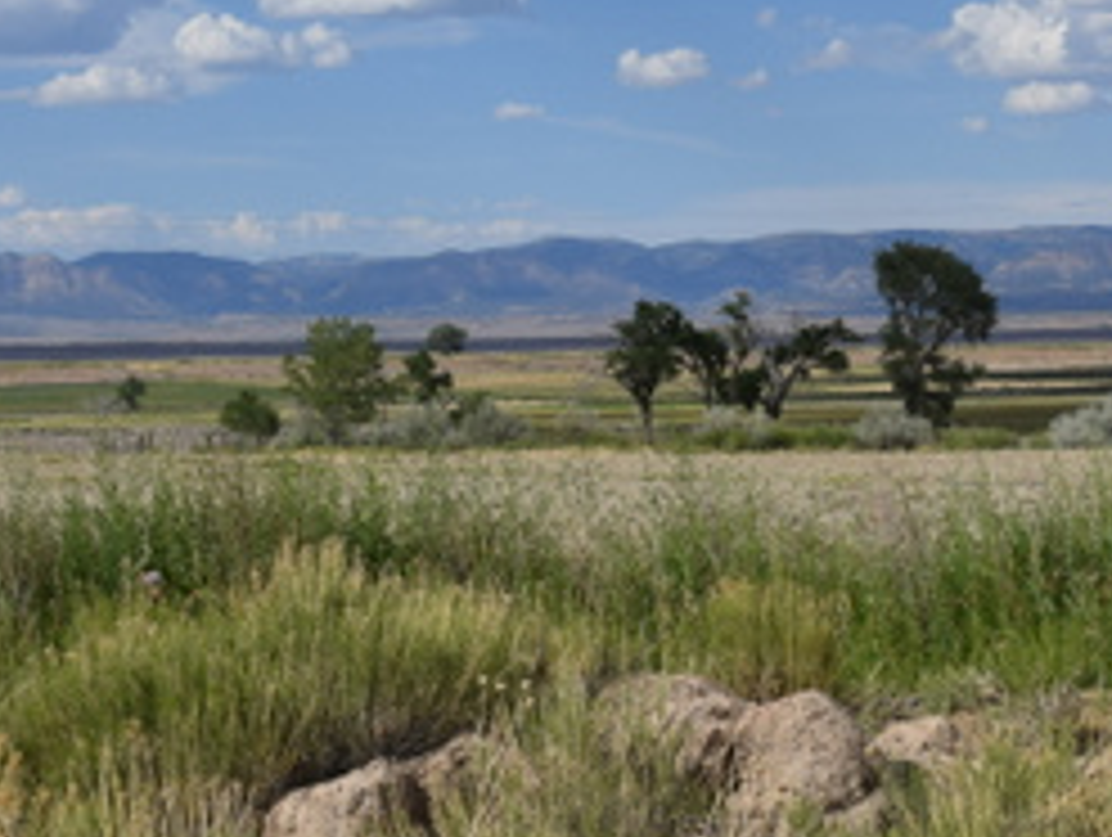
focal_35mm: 112
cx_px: 1071
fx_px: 3603
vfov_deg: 13.1
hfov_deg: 17.2
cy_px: 76
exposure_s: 1/500
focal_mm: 30
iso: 200
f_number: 11
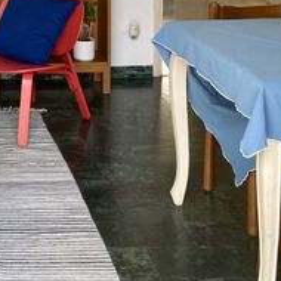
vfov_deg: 21.2
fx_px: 716
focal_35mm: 78
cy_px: -21
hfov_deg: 20.0
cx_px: -106
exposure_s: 1/121
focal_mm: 3.99
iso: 64
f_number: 1.8
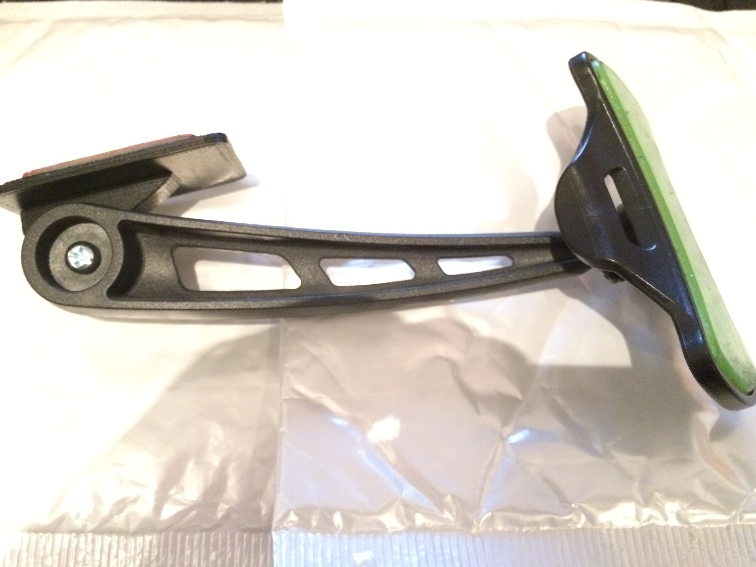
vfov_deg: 46.8
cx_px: 372
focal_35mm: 30
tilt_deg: -62.3
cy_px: 277
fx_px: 655
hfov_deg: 60.0
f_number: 2.2
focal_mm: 4.15
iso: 1000
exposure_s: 1/17
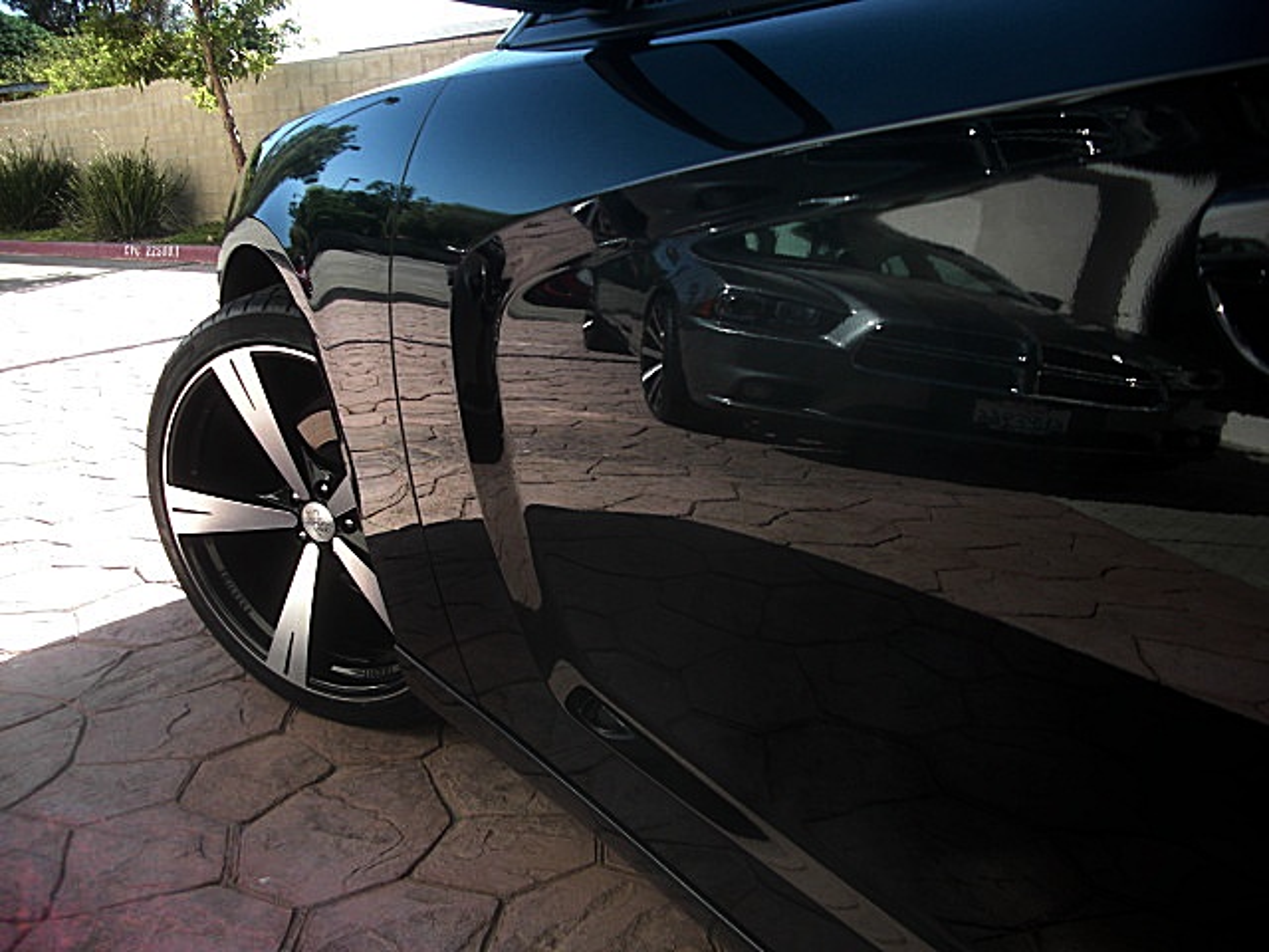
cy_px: 476
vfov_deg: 39.7
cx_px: 634
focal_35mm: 36
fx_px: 1320
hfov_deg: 51.4
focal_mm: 6.3
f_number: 2.8
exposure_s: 1/160
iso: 50
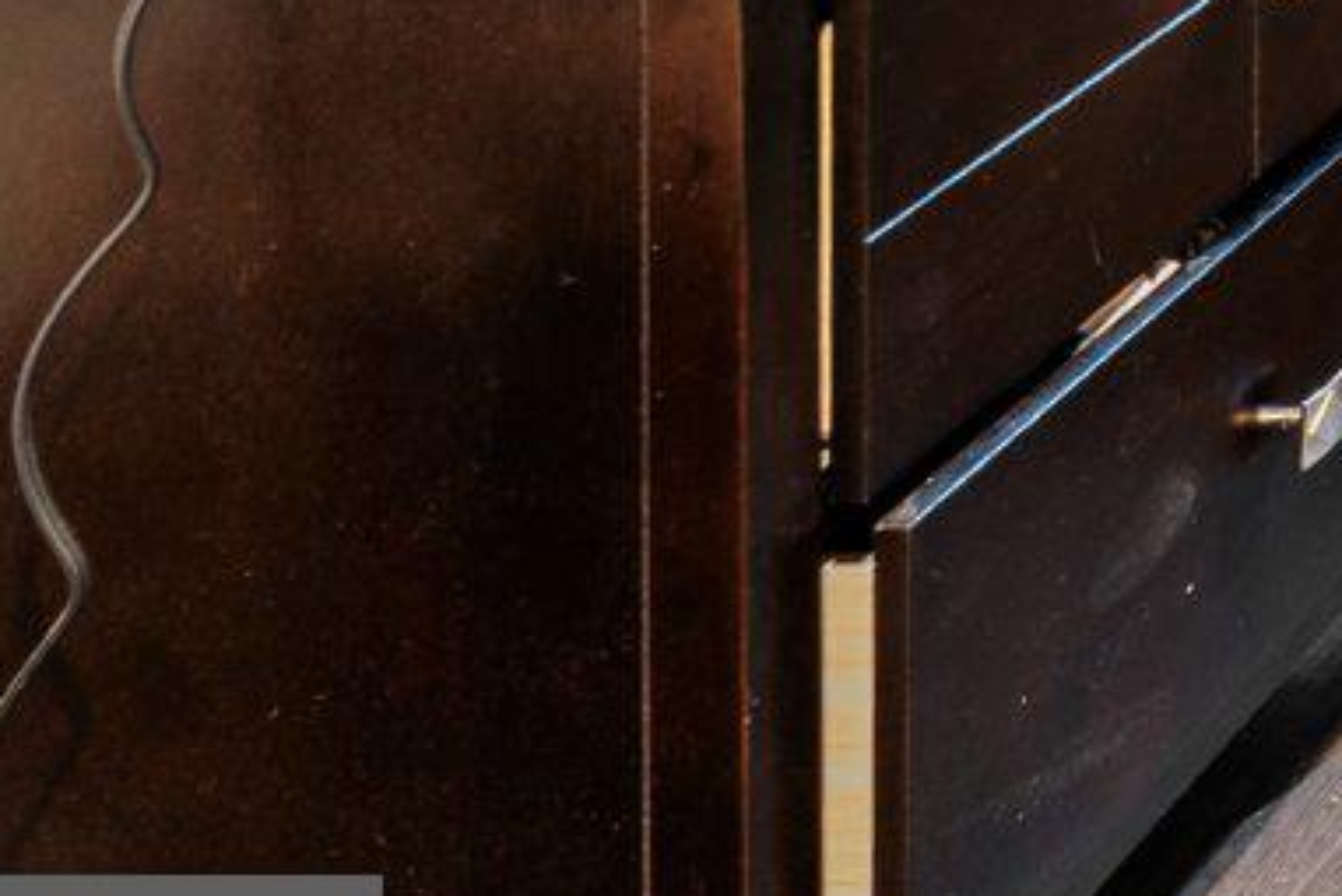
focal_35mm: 75
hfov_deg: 15.2
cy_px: -1267
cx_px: 3200
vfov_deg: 13.3
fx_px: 2797
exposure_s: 13
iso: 100
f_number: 8
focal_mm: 14
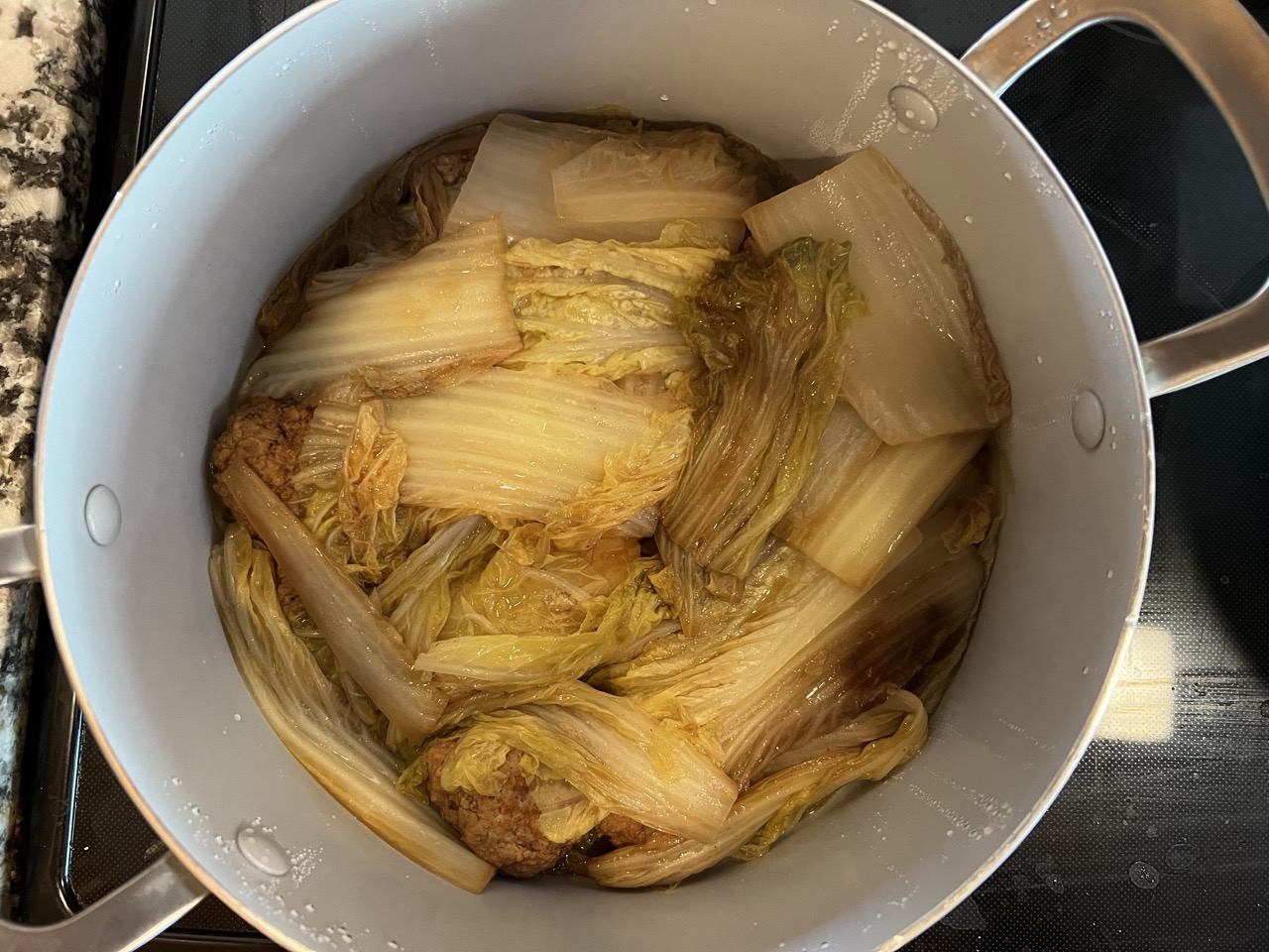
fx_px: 953
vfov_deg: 53.1
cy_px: 476
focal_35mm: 26
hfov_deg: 67.3
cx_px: 634
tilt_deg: -85.9
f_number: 1.5
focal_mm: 5.7
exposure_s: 1/40
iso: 500
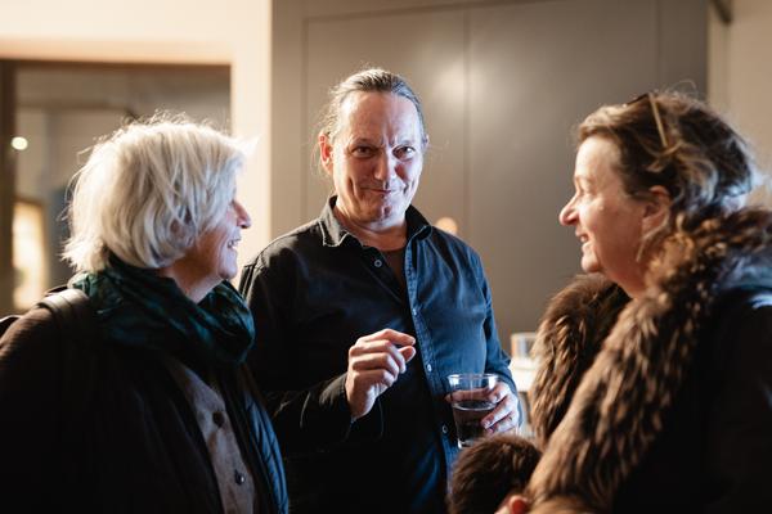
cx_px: 386
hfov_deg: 39.6
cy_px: 257
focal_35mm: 50
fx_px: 1072
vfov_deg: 27.0
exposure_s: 1/100
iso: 2000
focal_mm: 50
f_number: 2.2
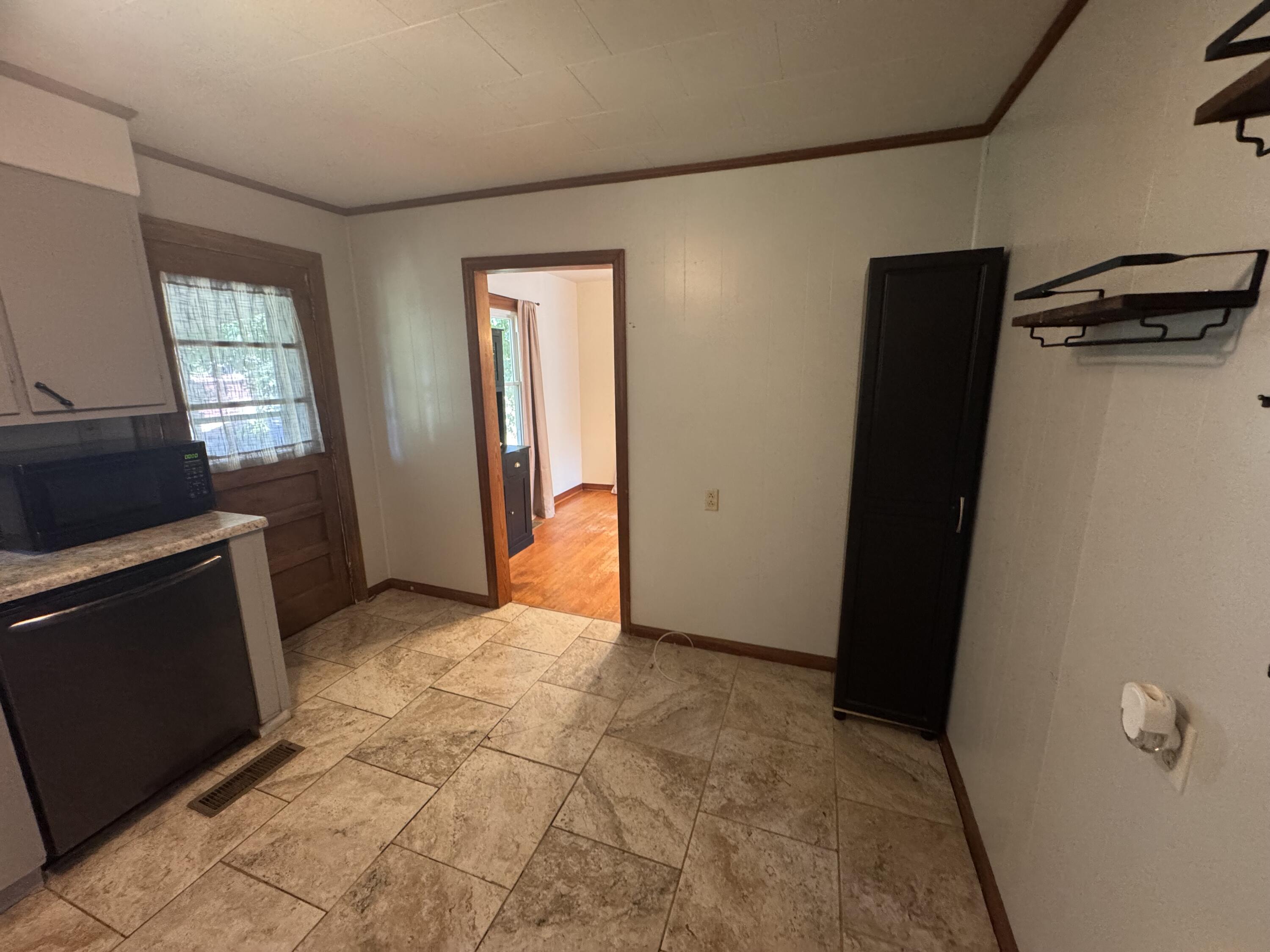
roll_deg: +1.9
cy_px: 476
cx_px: 635
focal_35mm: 14
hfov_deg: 102.1
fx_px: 514
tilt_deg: -11.3
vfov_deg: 85.7
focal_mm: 2.22
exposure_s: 1/60
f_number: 2.2
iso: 640
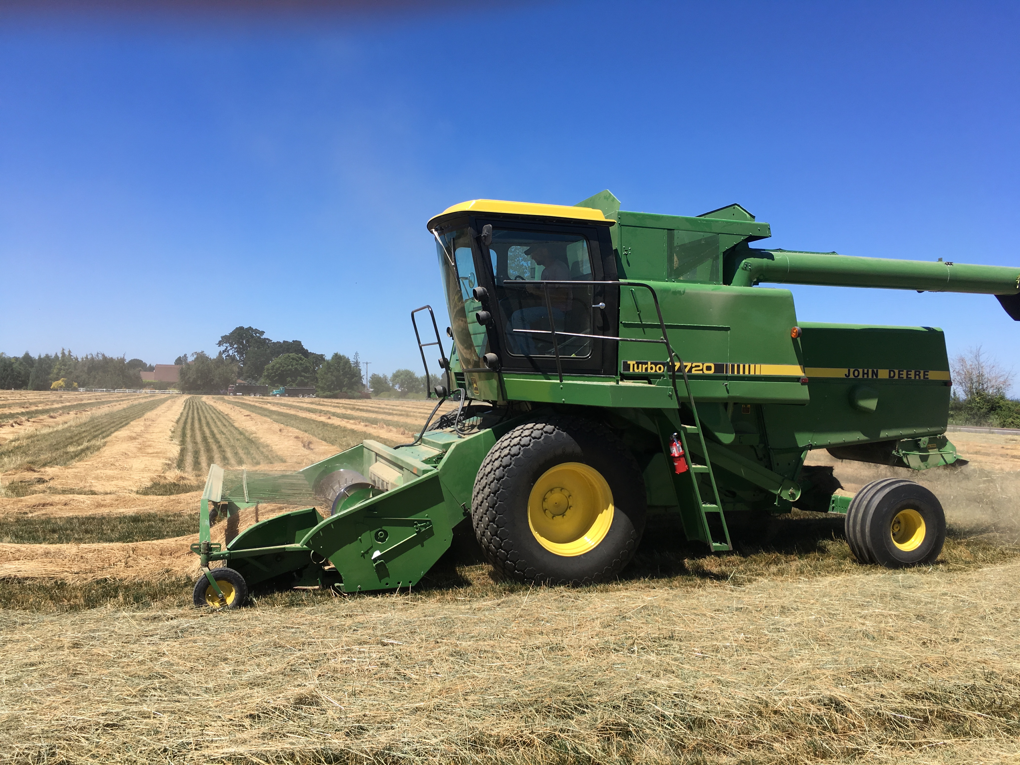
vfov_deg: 48.2
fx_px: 855
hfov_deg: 61.7
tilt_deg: +2.7
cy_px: 382
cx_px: 510
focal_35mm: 29
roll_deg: -2.2
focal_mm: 4.15
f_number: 2.2
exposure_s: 1/1451
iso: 25
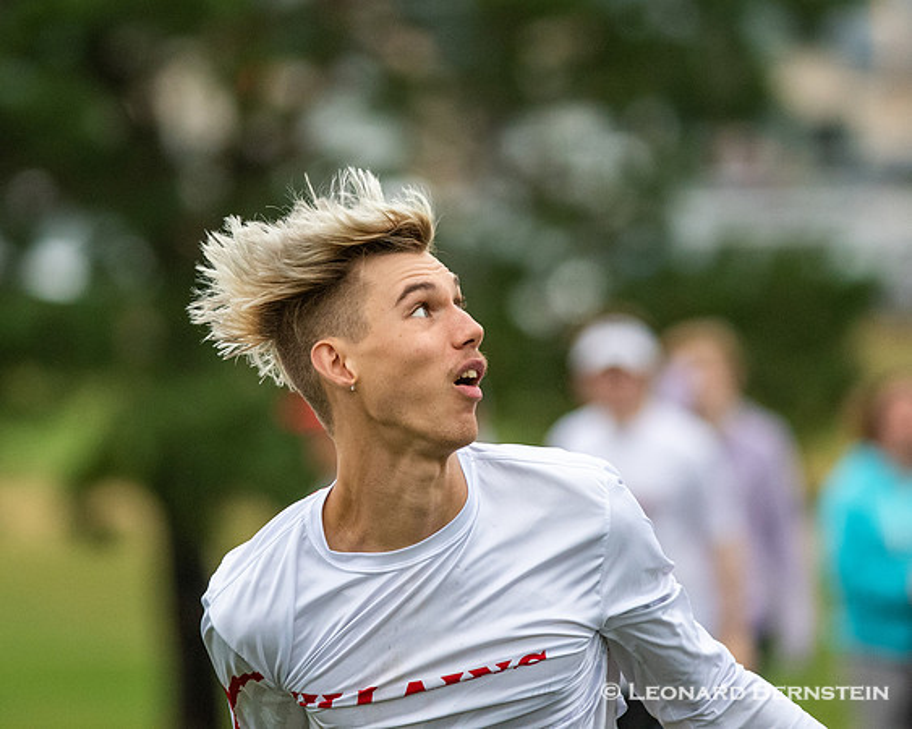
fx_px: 17488
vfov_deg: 2.4
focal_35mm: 648
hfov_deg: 3.0
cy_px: 263
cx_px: 395
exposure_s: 1/2000
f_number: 4
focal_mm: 300
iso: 1600
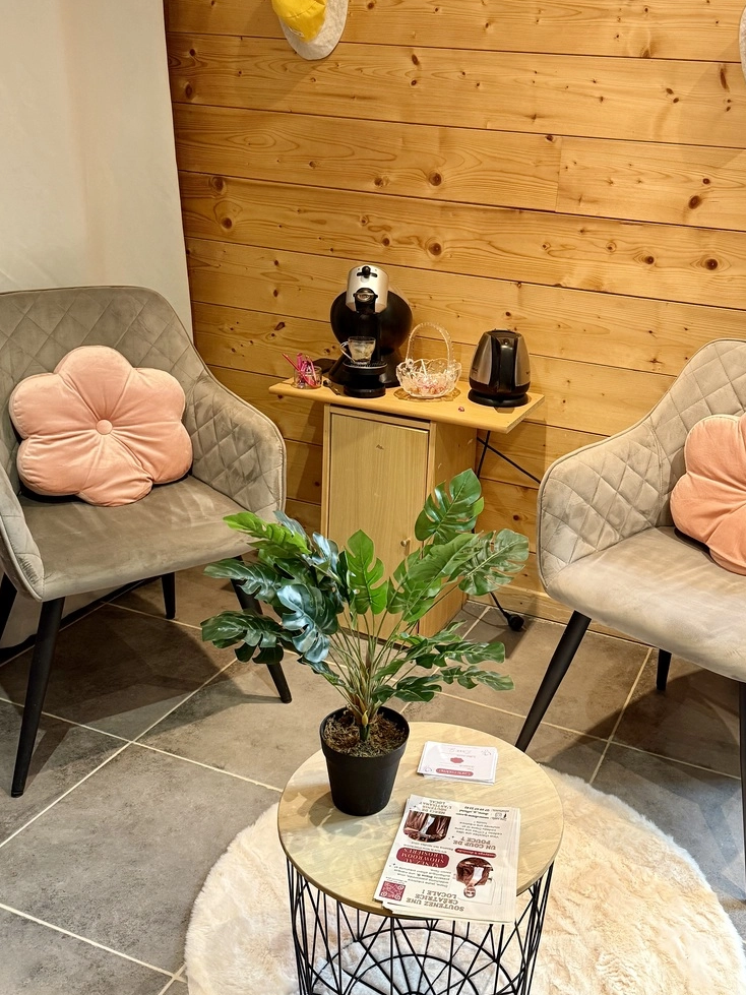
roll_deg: -4.5
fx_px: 1006
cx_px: 479
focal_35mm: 35
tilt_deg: -15.8
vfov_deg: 52.2
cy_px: 391
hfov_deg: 40.3
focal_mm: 6.76
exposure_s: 1/50
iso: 250
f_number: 1.78
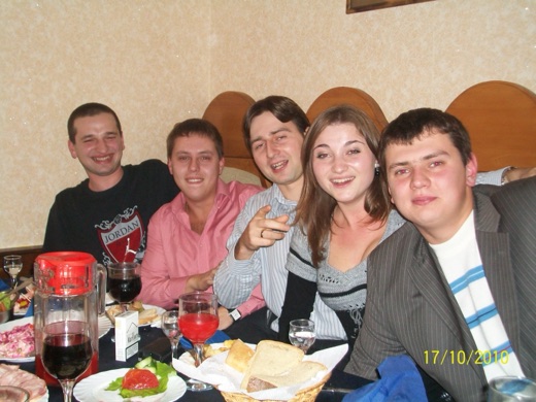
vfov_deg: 34.3
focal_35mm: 42
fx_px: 650
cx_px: 268
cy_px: 201
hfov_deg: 44.8
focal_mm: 7.1
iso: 160
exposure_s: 1/60
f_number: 3.2
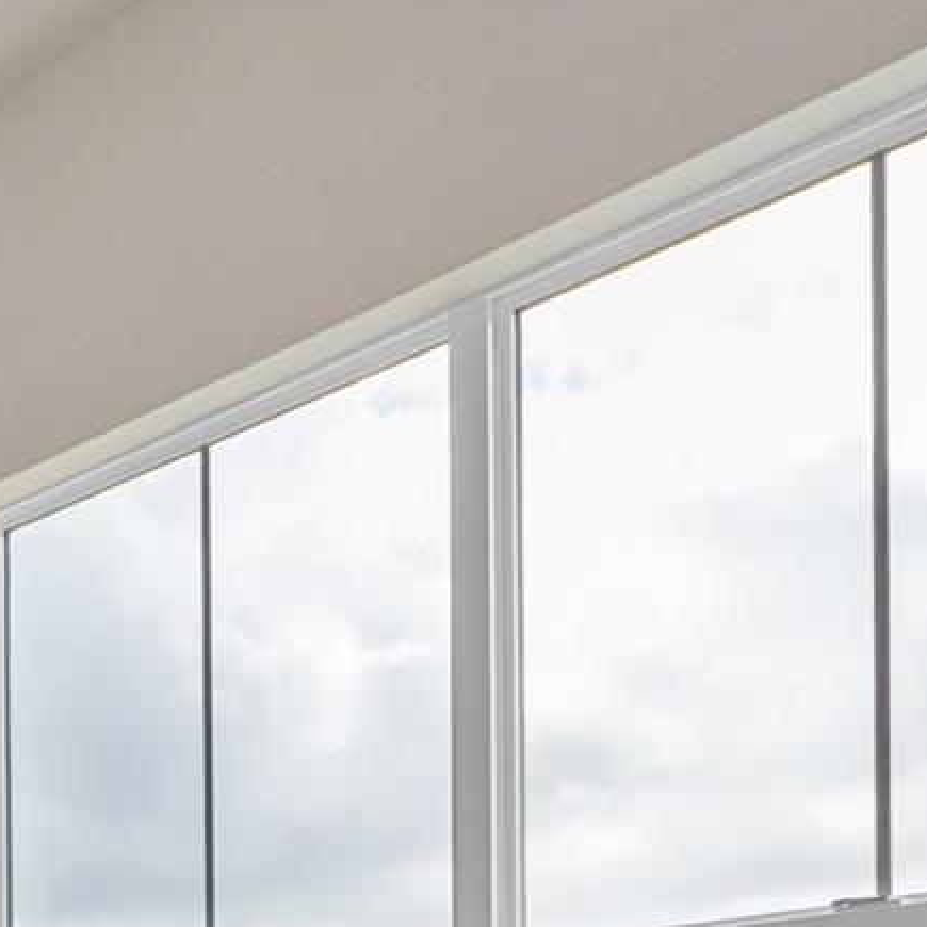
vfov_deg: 23.6
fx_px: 1818
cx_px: -507
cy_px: 1344
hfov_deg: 22.7
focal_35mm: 60
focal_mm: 10
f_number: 8
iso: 400
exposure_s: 1/5
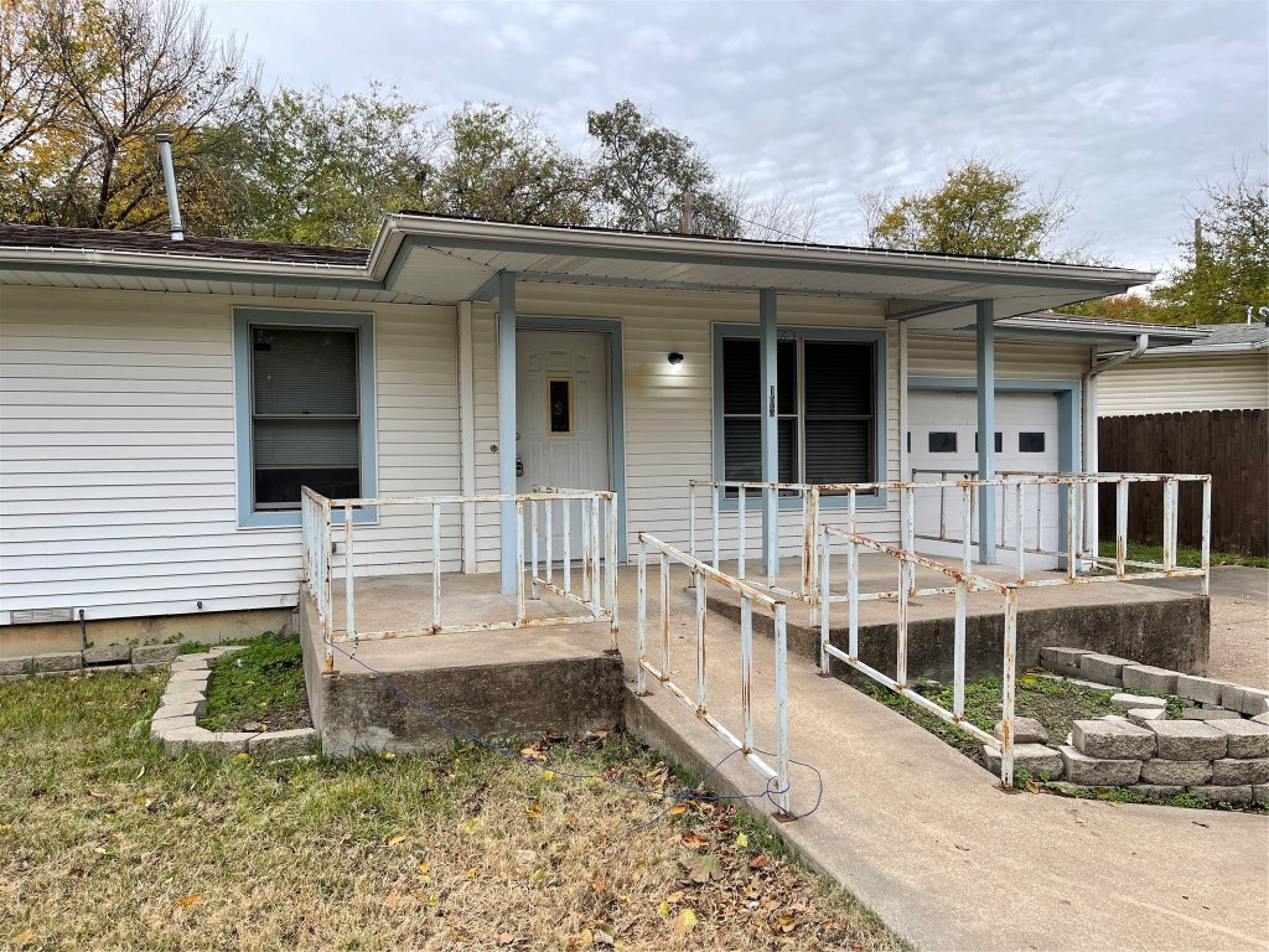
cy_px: 476
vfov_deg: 53.1
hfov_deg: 67.3
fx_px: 953
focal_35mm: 26
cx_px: 634
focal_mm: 5.1
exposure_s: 1/432
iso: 32
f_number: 1.6
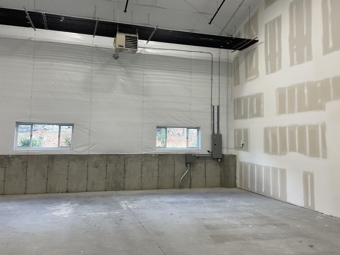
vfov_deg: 45.3
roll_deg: -0.8
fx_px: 304
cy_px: 111
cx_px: 167
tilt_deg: +4.2
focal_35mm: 31
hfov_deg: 58.4
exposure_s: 1/120
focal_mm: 4.2
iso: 64
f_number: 1.6
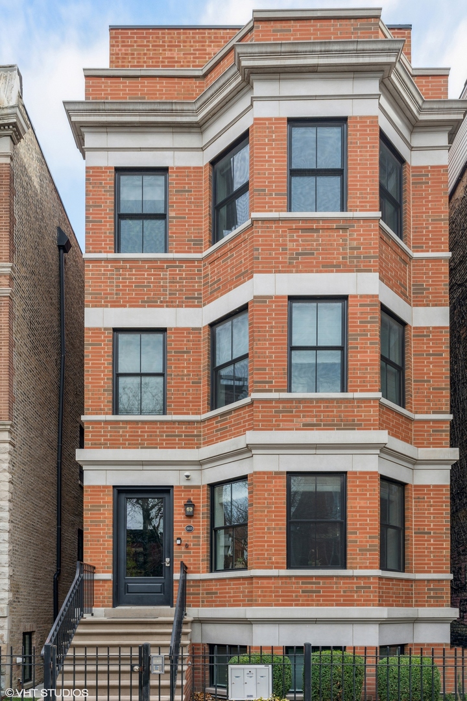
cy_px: 350
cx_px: 234
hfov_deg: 53.1
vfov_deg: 73.7
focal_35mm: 24
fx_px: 467
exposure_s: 1/40
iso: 320
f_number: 7.1
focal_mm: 24
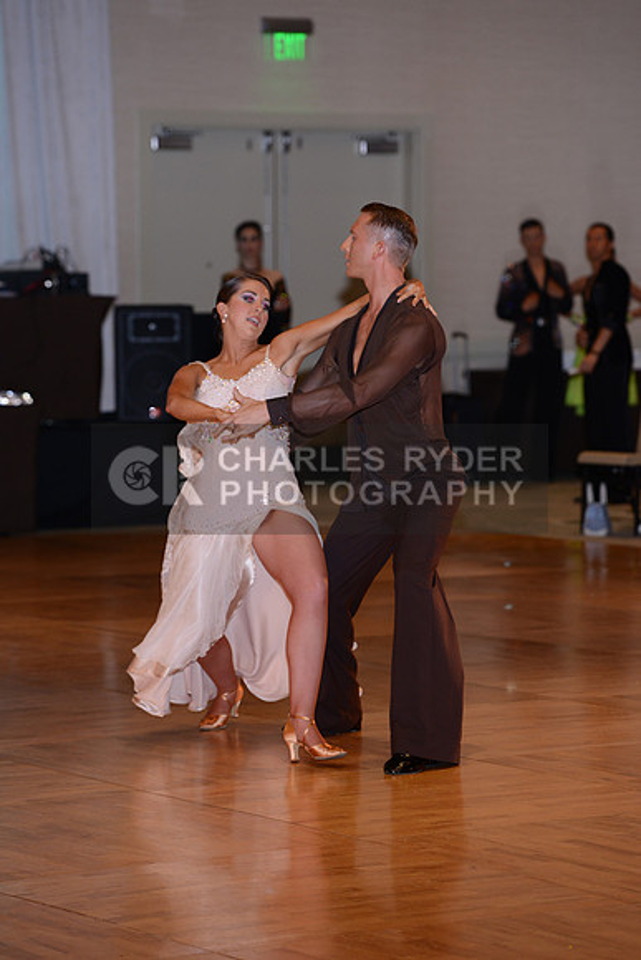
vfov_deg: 13.7
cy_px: 480
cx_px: 320
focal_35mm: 150
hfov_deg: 9.2
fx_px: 4004
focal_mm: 150
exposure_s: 1/250
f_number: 4.5
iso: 1000
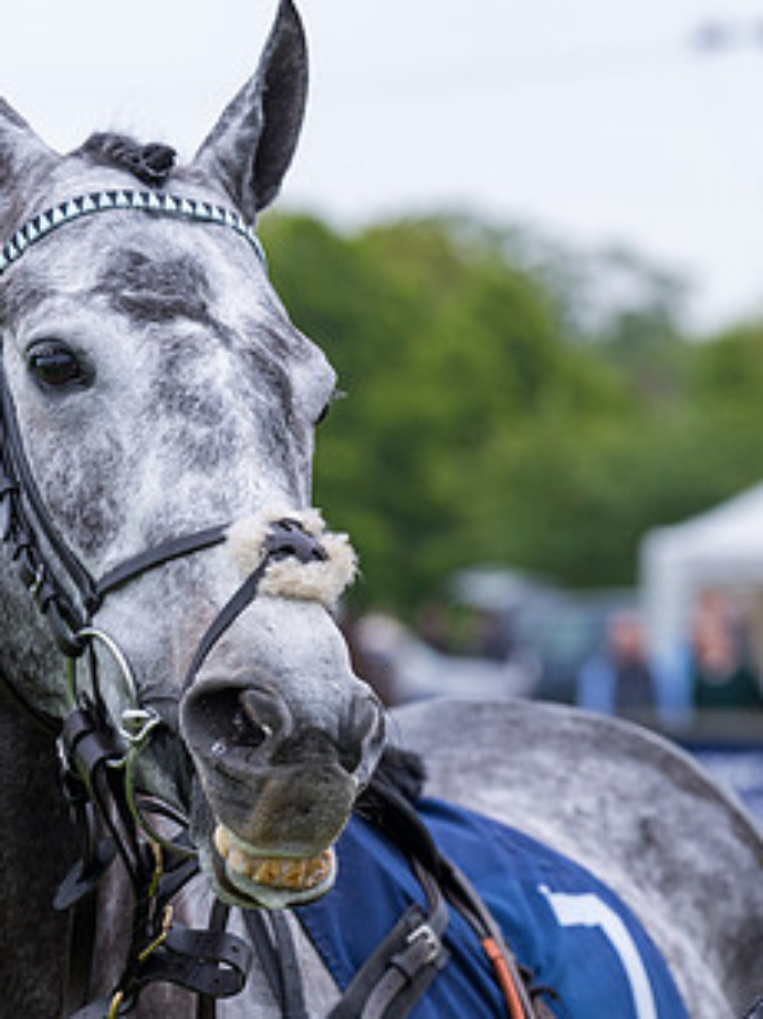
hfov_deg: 5.1
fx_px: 8558
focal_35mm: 291
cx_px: 679
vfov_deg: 6.8
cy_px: 703
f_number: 5
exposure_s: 1/640
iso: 400
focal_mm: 135
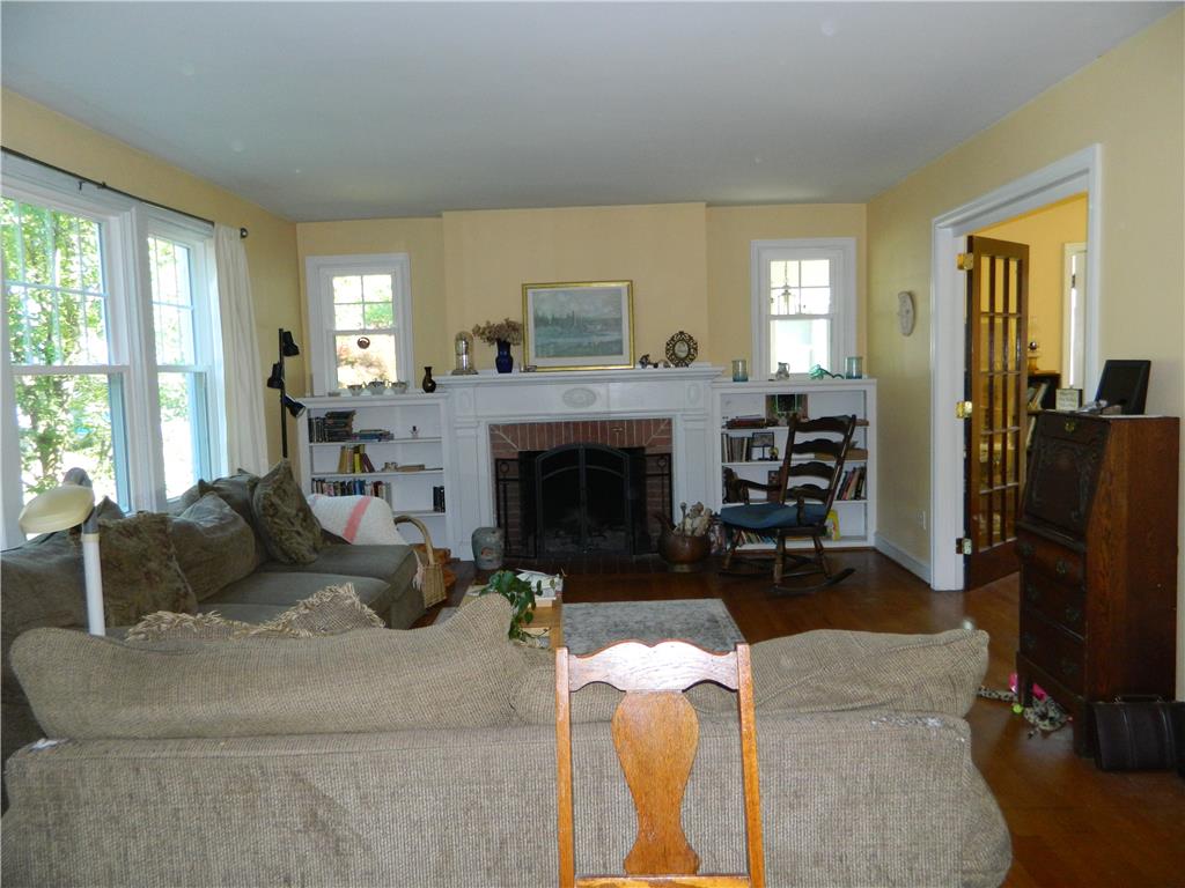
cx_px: 592
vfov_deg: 54.9
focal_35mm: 25
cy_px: 444
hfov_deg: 69.4
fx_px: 856
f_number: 3.1
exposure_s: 1/30
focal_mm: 4.5
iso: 200
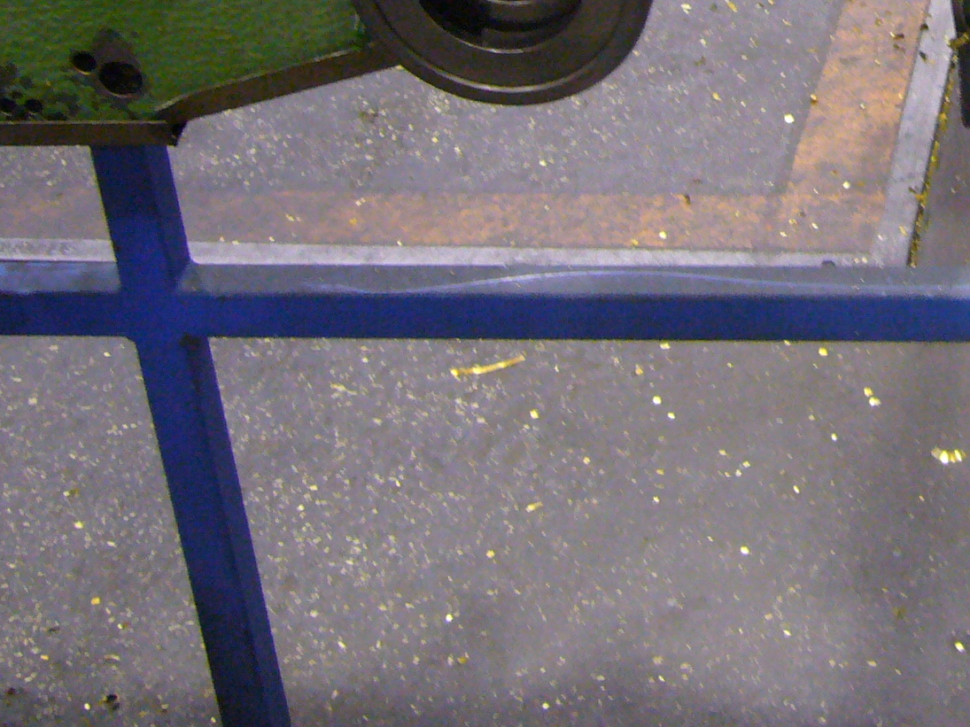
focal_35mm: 90
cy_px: -179
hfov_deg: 21.0
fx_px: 2522
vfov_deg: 15.7
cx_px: 982
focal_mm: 5.8
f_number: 2.8
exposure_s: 1/8
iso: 200
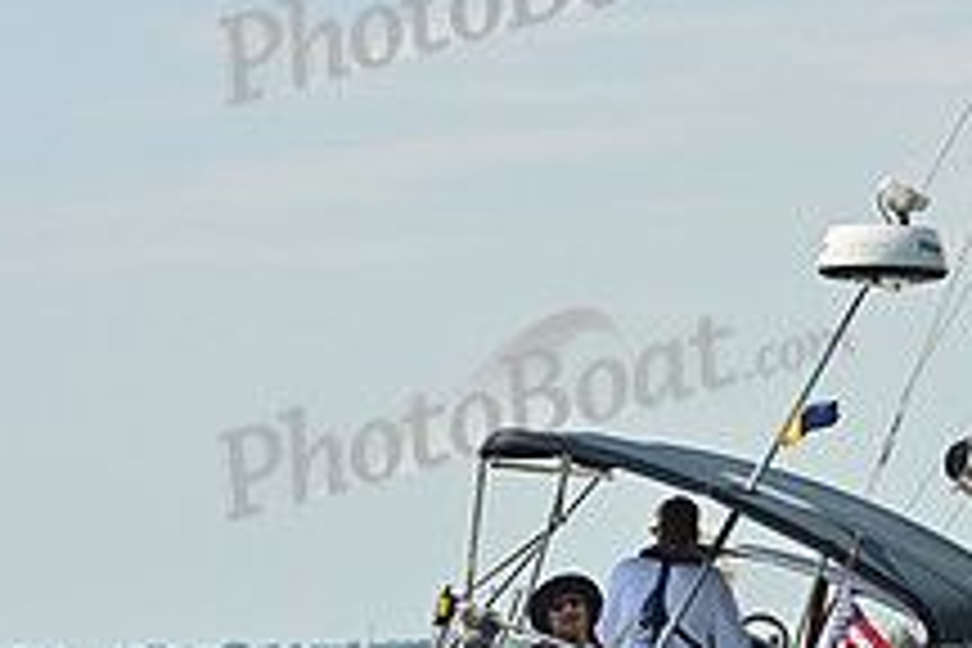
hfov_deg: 7.6
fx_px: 7262
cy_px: 574
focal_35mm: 269
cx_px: 1089
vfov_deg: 5.1
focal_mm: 100
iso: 320
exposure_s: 1/1250
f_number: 10
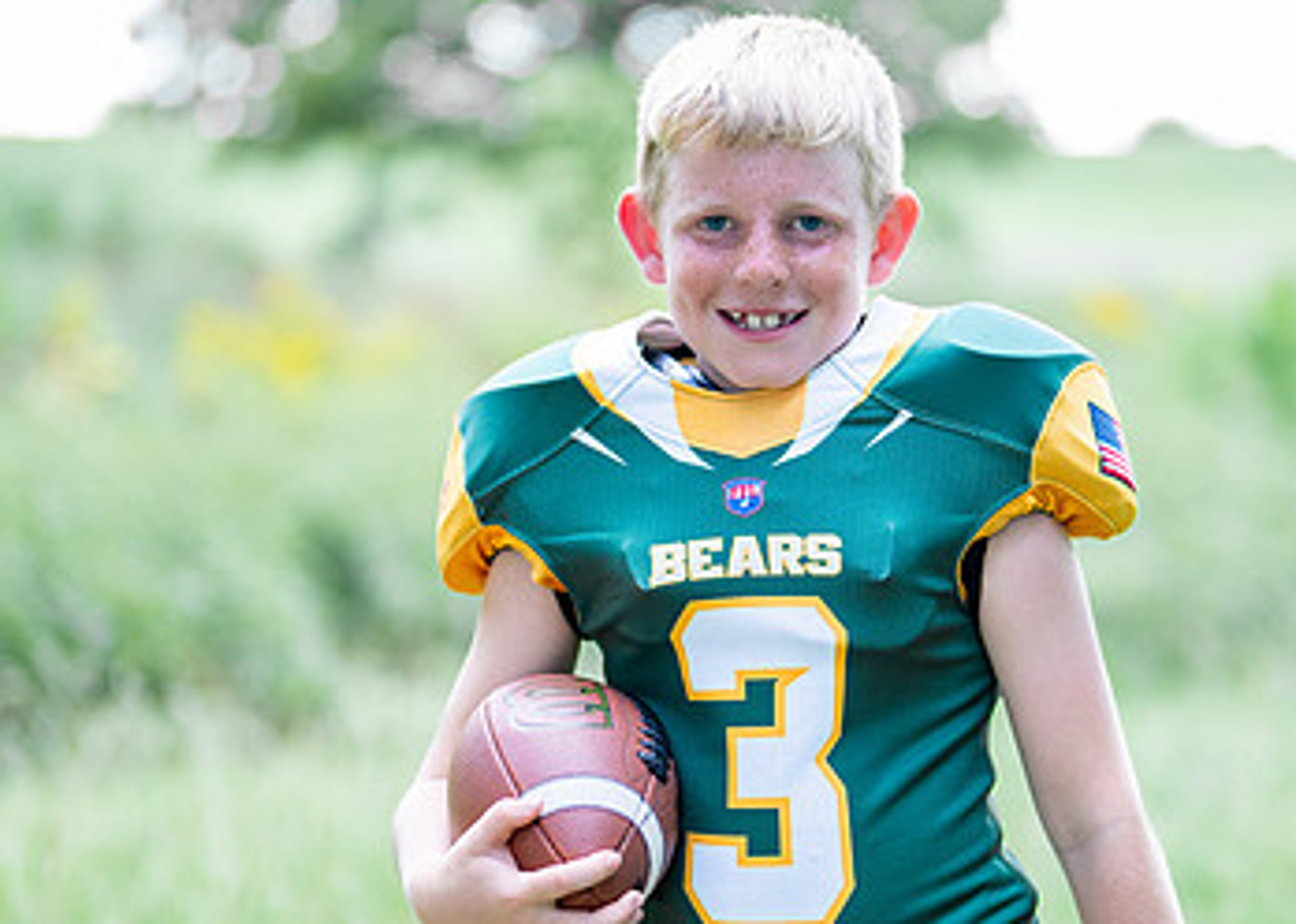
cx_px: 801
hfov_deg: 20.0
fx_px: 3678
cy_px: 523
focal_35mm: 100
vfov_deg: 14.3
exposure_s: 1/1250
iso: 320
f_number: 1.2
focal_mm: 50
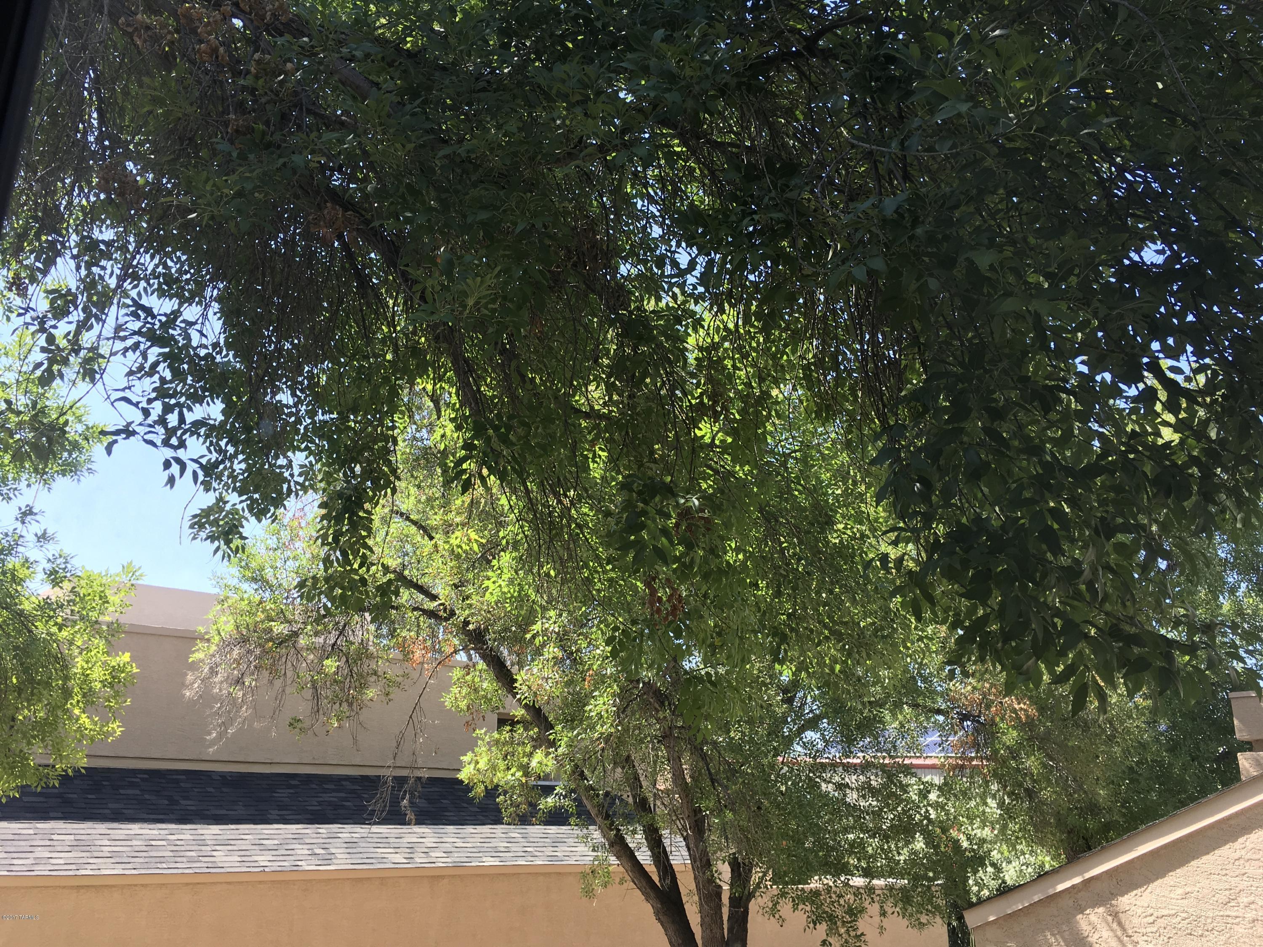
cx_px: 632
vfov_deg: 48.2
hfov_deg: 61.7
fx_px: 1058
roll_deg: +1.0
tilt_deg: +18.8
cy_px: 474
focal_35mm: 29
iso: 25
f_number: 2.2
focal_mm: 4.15
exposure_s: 1/260
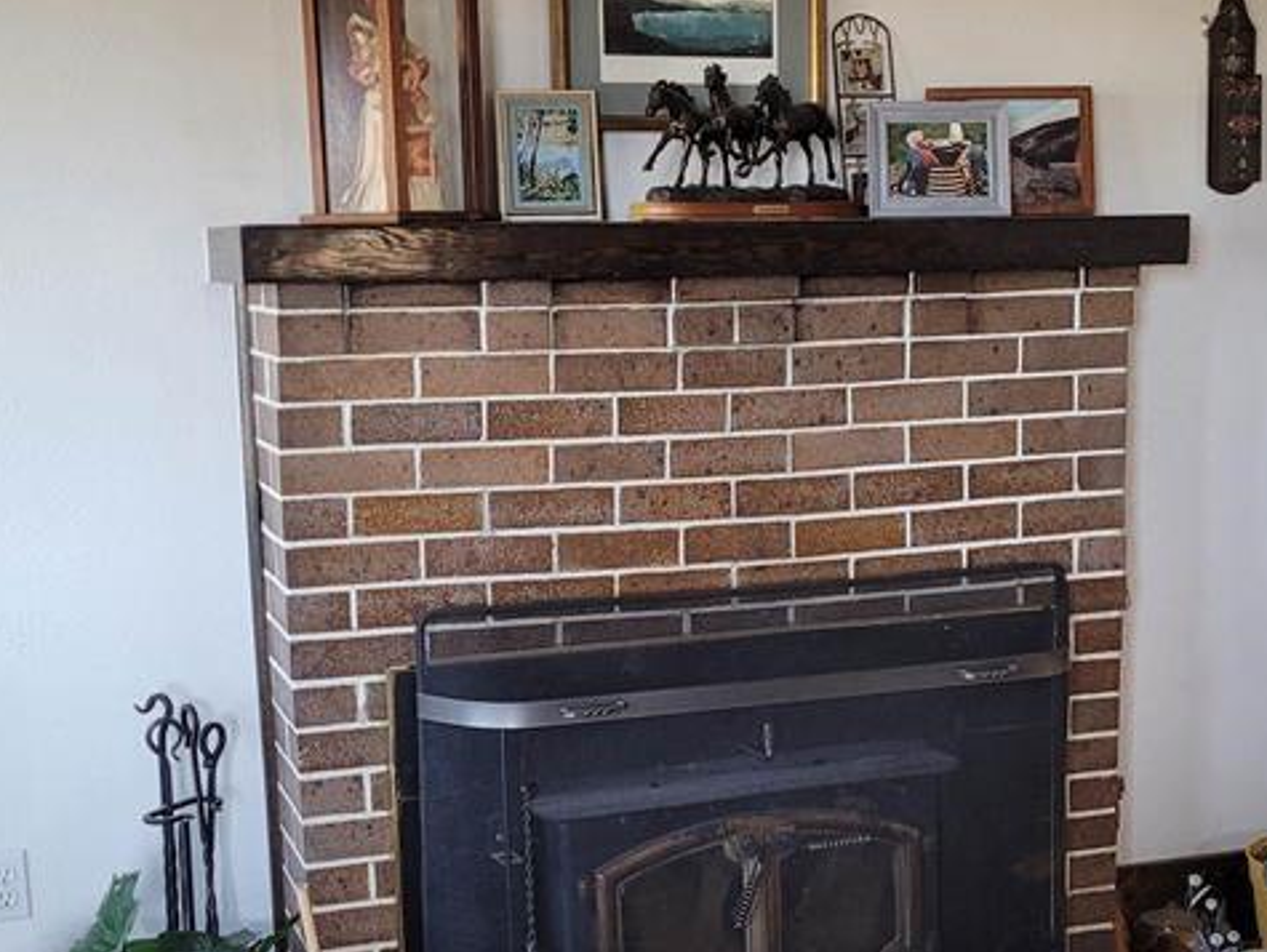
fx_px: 2051
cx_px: 710
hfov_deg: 34.3
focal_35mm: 56
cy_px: 589
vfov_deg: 26.1
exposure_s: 1/60
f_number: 1.8
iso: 200
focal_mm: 5.4
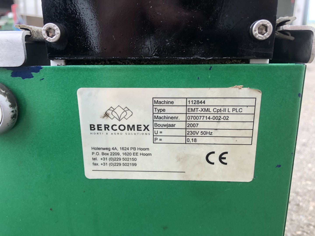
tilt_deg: -18.3
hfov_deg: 63.4
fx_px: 255
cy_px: 118
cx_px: 158
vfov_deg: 49.7
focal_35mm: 28
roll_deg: +0.4
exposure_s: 1/120
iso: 25
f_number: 1.8
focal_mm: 4
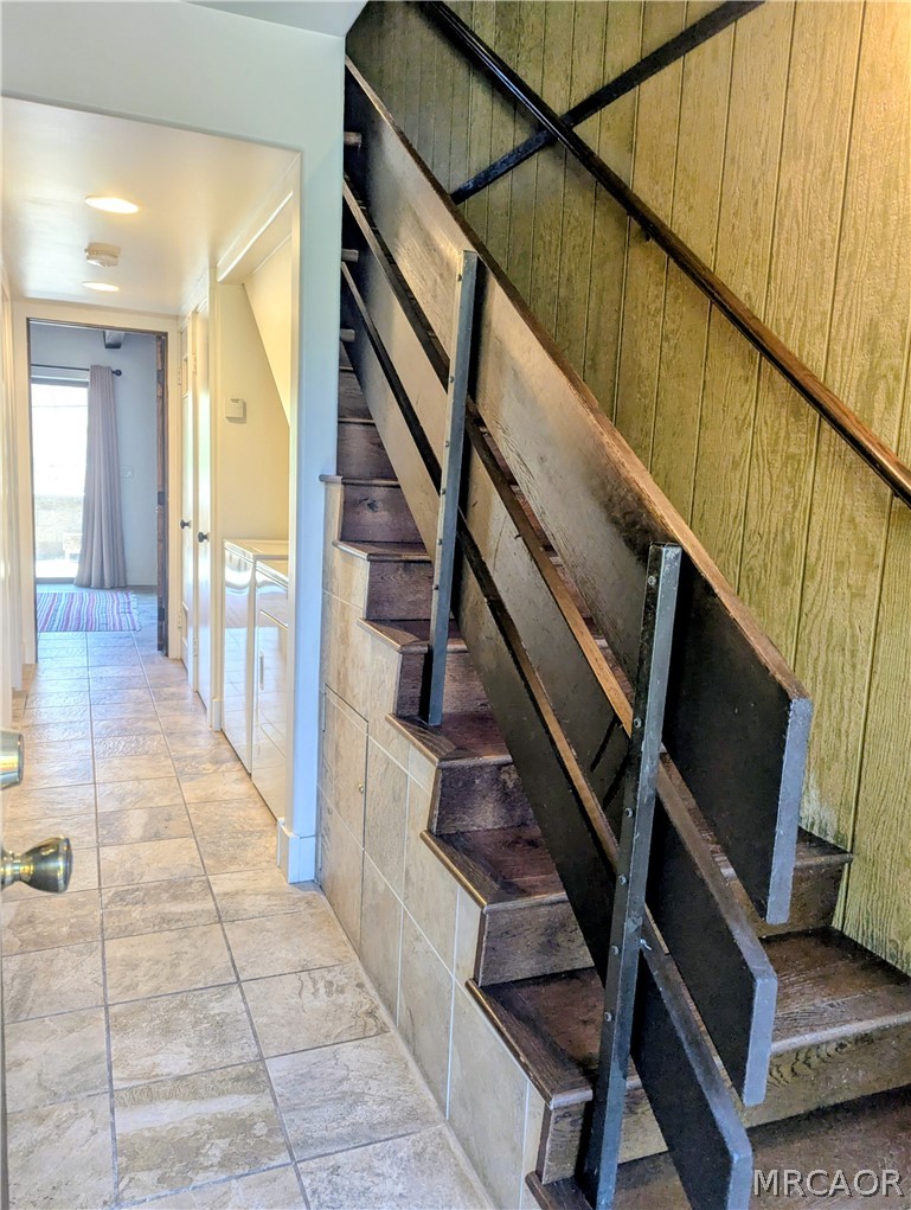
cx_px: 456
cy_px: 605
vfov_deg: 71.5
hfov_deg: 56.9
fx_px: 840
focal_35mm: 24
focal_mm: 6.81
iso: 76
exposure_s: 1/60
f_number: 1.85
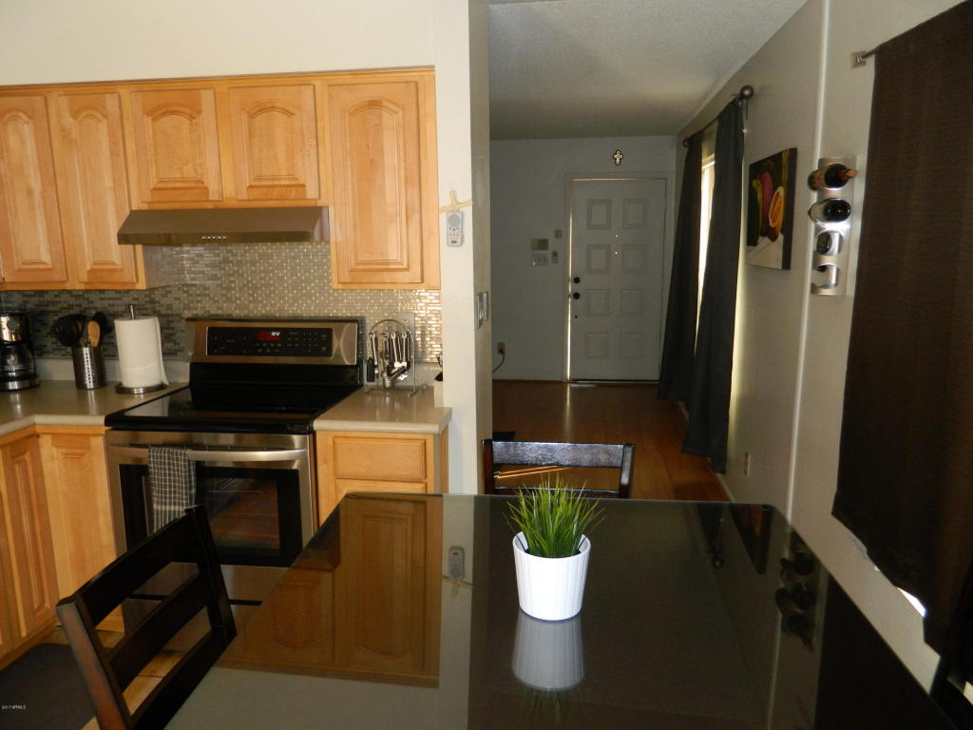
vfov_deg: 54.9
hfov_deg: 69.4
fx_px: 703
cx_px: 486
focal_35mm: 25
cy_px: 365
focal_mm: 4.5
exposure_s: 1/30
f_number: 3.1
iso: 200
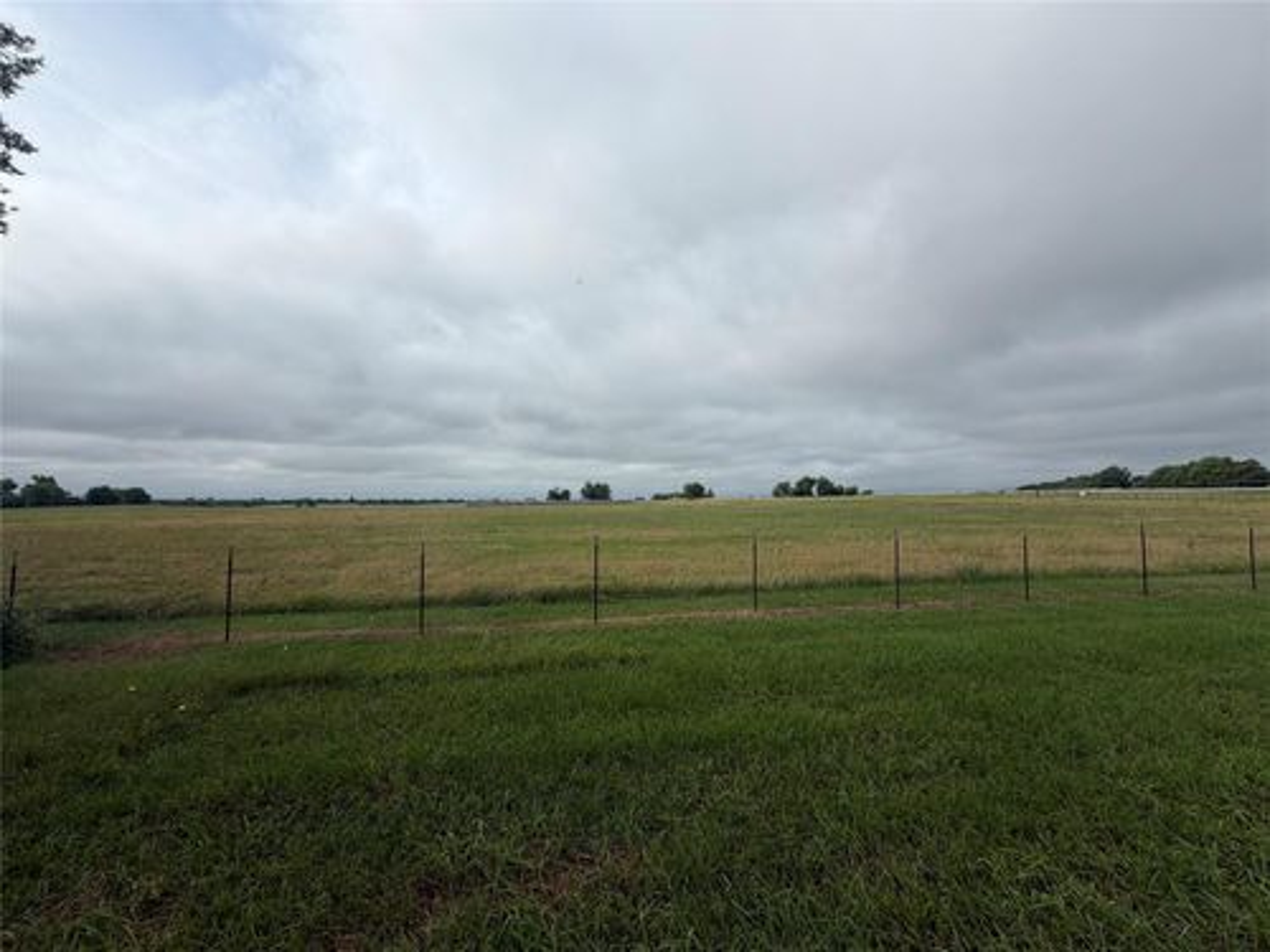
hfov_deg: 102.1
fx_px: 514
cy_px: 476
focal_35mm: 14
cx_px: 635
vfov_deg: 85.7
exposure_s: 1/1285
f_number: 2.2
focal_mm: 2.22
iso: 20
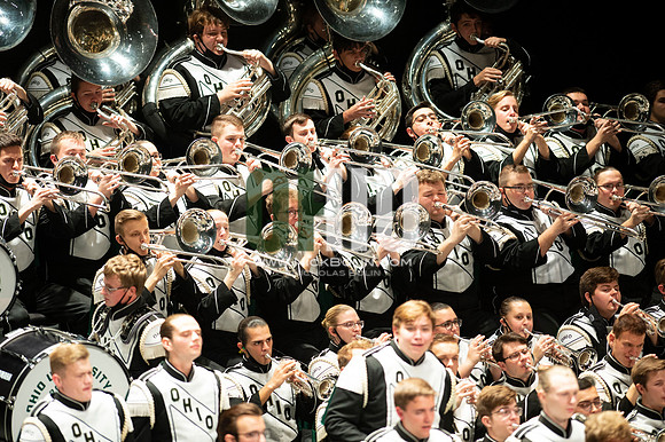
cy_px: 221
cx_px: 332
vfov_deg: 4.6
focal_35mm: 300
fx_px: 5538
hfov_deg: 6.9
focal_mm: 300
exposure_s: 1/500
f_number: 2.8
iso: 3200
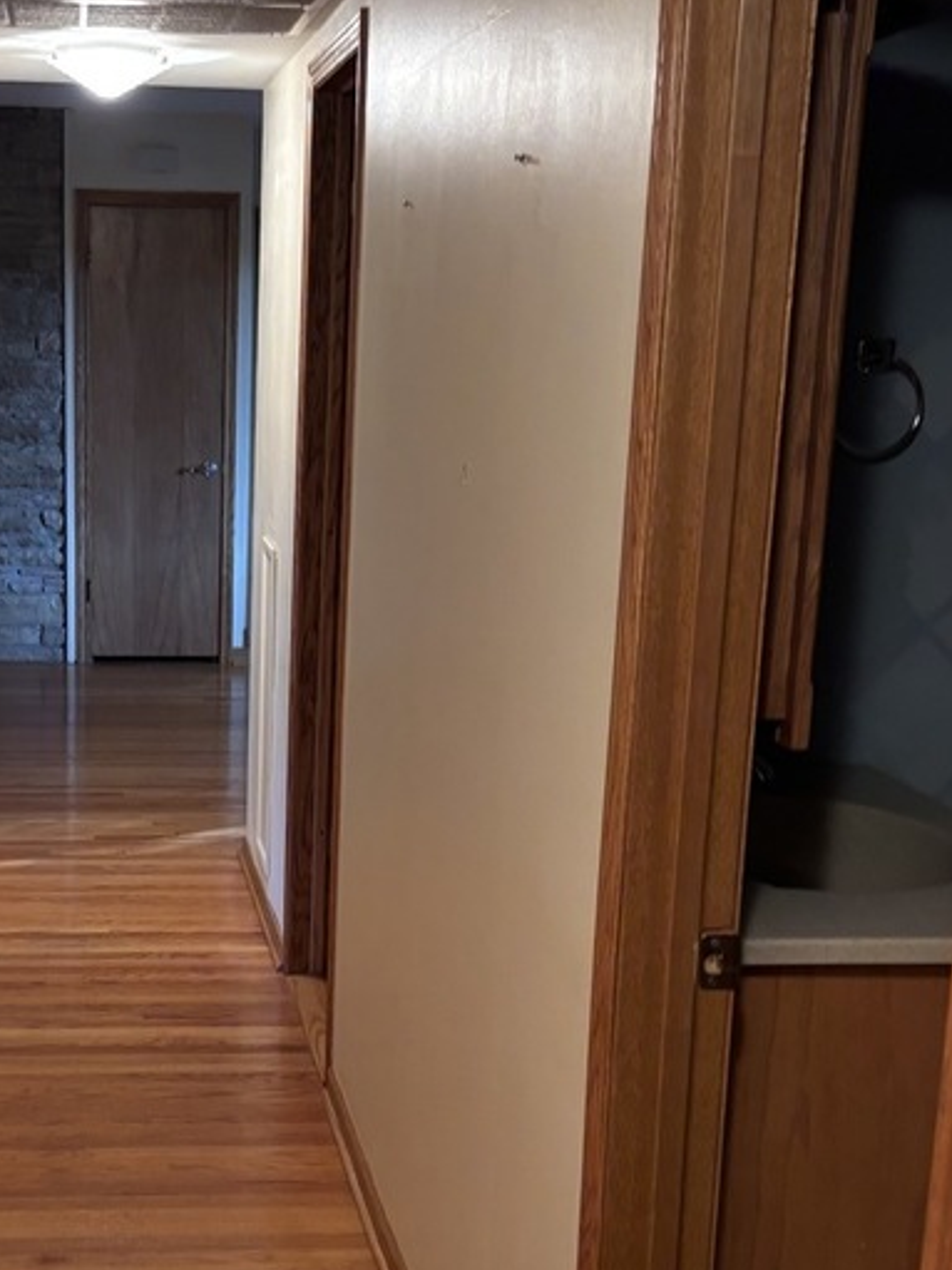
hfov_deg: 26.1
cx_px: 211
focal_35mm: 55
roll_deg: -3.4
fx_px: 2018
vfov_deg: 34.8
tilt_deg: -12.4
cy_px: 795
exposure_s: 1/60
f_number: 1.6
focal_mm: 5.96
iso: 200
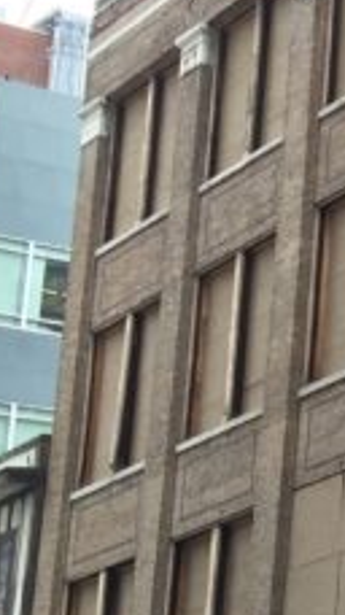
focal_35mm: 142
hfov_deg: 7.7
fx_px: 2313
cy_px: 305
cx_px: 957
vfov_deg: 15.1
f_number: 2.2
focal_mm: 4.15
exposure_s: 1/121
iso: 32
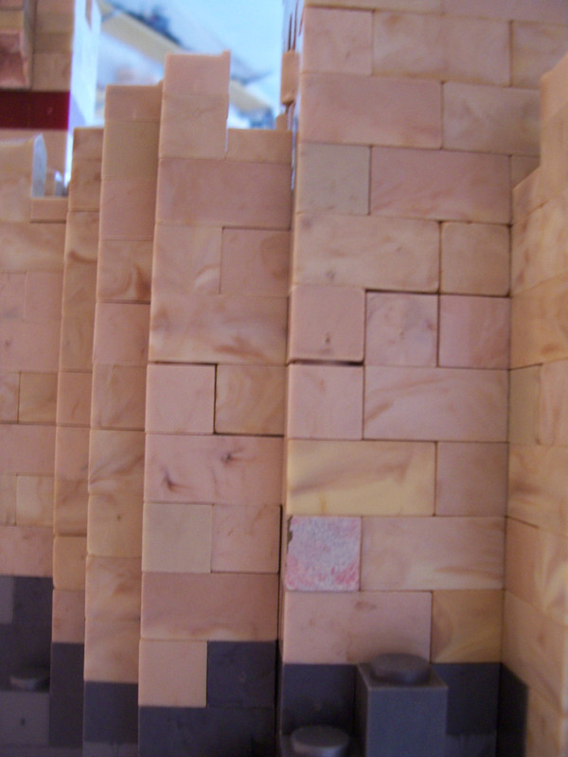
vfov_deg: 54.0
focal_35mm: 34
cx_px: 284
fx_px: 744
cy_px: 378
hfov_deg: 41.8
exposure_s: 1/15
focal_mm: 5.6
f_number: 2.7
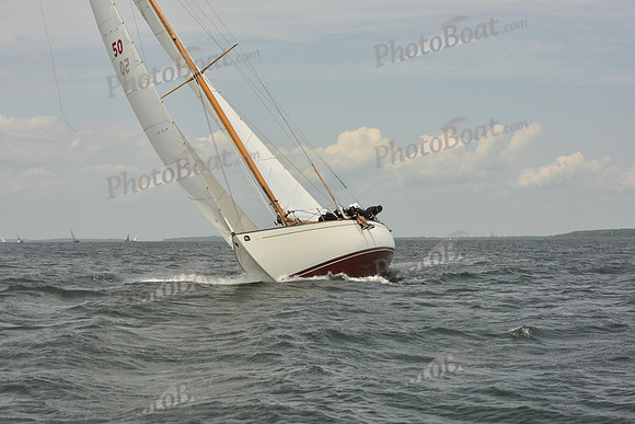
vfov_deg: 19.5
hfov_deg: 28.8
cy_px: 212
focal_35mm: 70
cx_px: 318
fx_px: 1235
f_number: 10
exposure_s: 1/1600
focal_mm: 70
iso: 400
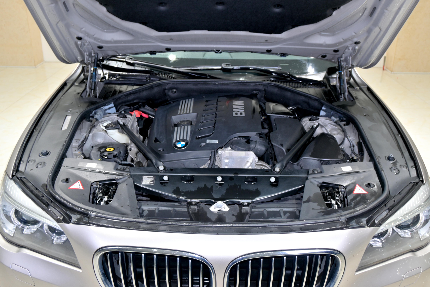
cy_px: 140
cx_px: 218
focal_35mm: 35
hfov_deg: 54.7
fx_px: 415
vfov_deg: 38.1
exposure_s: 1/25
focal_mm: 22.5
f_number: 4
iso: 125
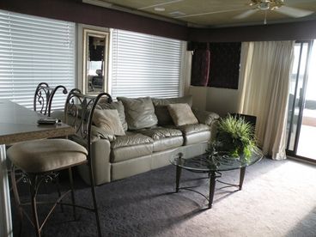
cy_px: 118
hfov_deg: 65.3
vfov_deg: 51.4
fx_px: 246
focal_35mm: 27
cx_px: 158
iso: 223
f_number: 2.8
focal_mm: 4.7
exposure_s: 1/60
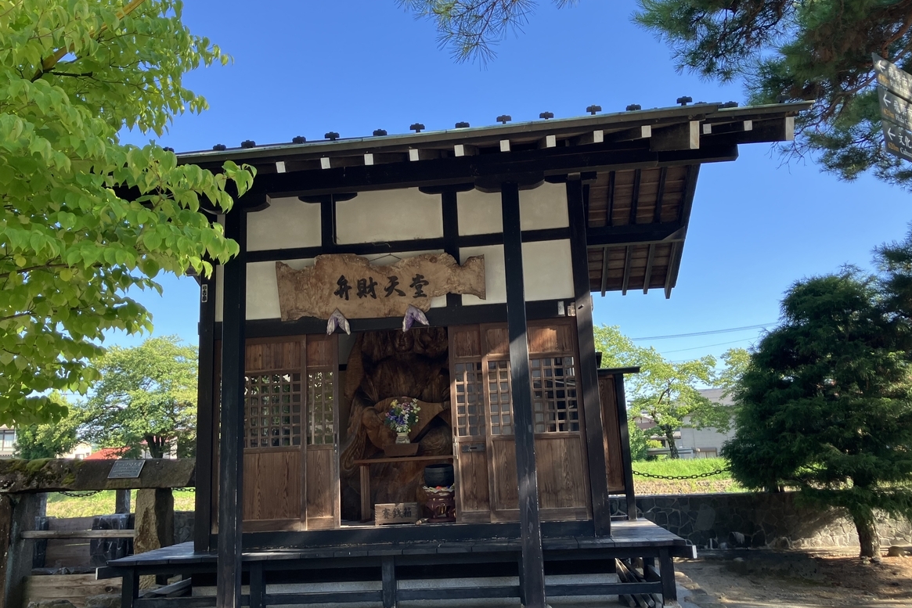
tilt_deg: +8.8
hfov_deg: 61.9
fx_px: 760
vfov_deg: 43.6
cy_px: 312
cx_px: 451
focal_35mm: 30
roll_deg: +3.3
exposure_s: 1/257
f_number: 1.8
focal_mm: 3.99
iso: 25
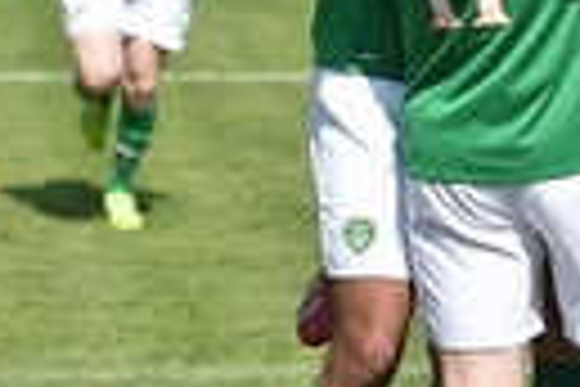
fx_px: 4140
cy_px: 7
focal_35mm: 257
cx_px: 573
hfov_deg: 8.0
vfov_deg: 5.3
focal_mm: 70
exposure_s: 1/1600
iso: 100
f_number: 3.5
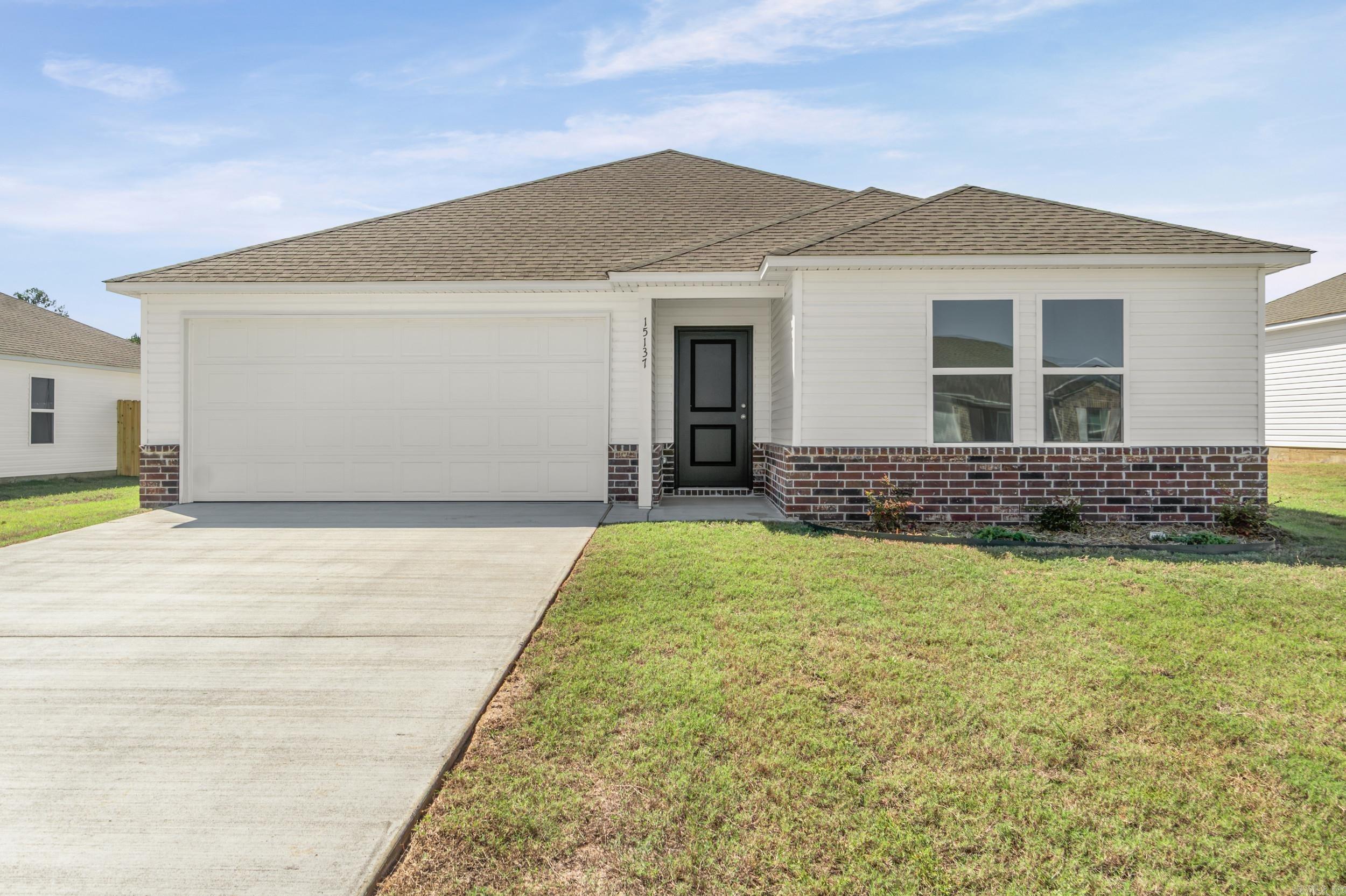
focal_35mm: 27
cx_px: 673
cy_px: 448
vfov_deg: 47.9
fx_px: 1009
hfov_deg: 67.4
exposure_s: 1/640
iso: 250
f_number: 9
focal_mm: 18
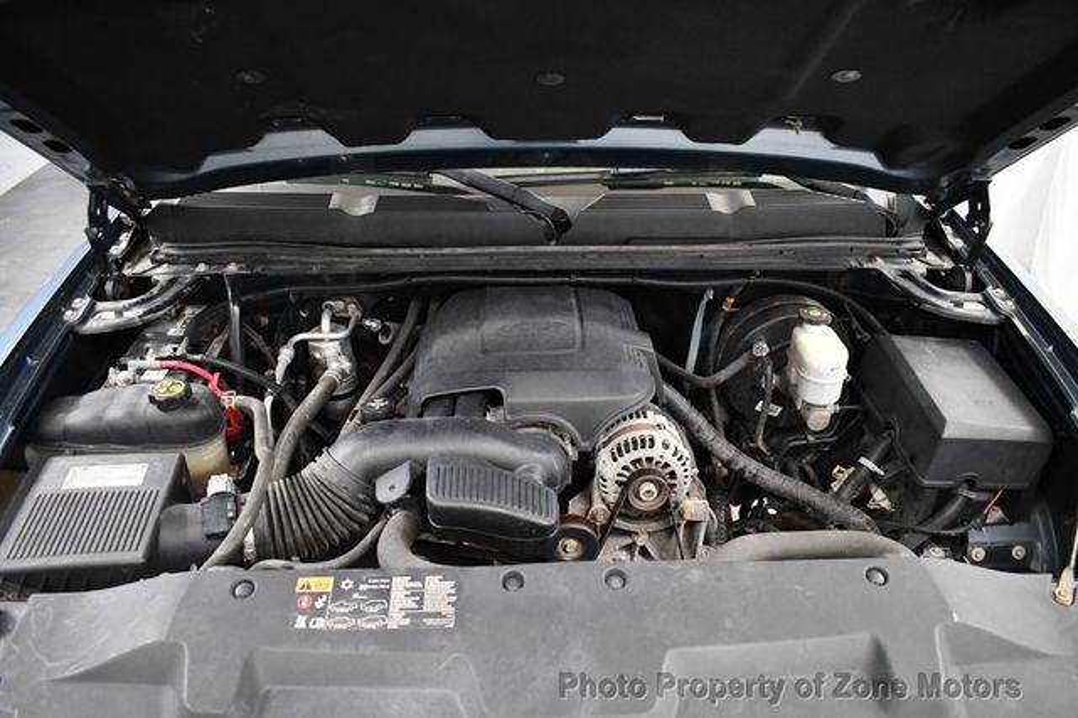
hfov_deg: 67.4
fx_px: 808
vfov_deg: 47.9
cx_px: 539
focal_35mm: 27
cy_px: 359
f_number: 3.5
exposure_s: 1/80
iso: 3200
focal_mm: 18
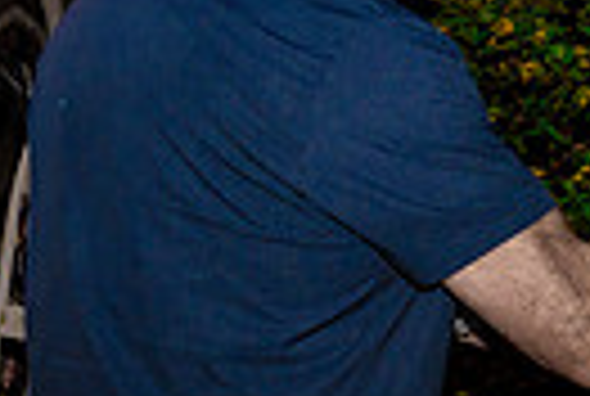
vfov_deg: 5.6
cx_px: 955
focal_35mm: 243
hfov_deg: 8.2
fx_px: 3992
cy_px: -146
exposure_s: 1/200
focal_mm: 55
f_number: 3.2
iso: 2000
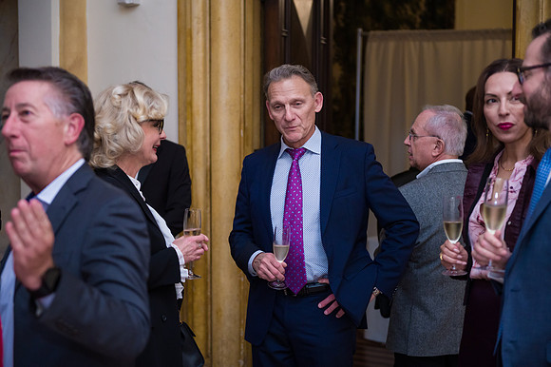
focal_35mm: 66
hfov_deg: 30.5
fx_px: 1011
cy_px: 184
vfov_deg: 20.6
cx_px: 276
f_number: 3.2
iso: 1600
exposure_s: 1/200
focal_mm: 66
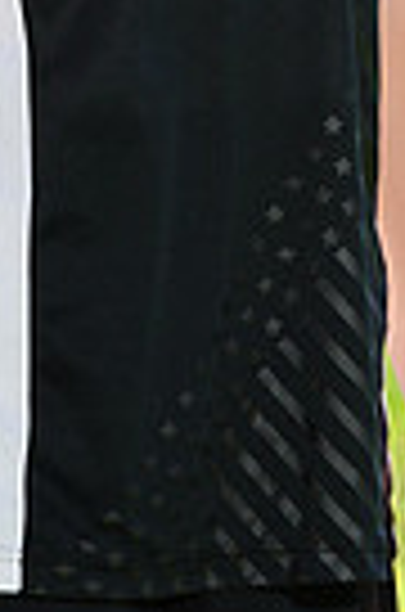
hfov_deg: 1.4
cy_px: -428
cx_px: 36
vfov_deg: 2.1
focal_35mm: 978
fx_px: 16587
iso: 200
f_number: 10
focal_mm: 229
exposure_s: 1/200
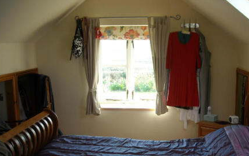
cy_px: 107
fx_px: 339
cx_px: 151
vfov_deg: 25.7
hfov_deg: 40.1
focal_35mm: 50
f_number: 2.8
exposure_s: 1/64
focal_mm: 5.7
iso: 64
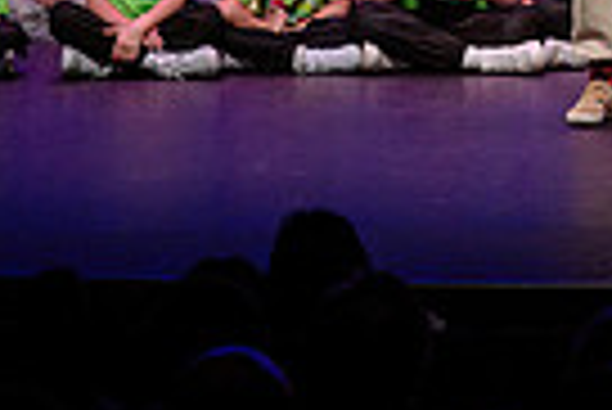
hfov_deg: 6.1
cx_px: 1402
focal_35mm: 324
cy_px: -313
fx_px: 5514
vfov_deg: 4.2
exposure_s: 1/320
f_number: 4
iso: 1000
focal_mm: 70
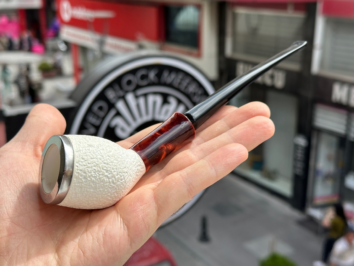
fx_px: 491
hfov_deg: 39.7
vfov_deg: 30.3
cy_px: 133
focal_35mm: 48
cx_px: 177
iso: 64
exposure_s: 1/1305
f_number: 1.78
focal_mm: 6.86
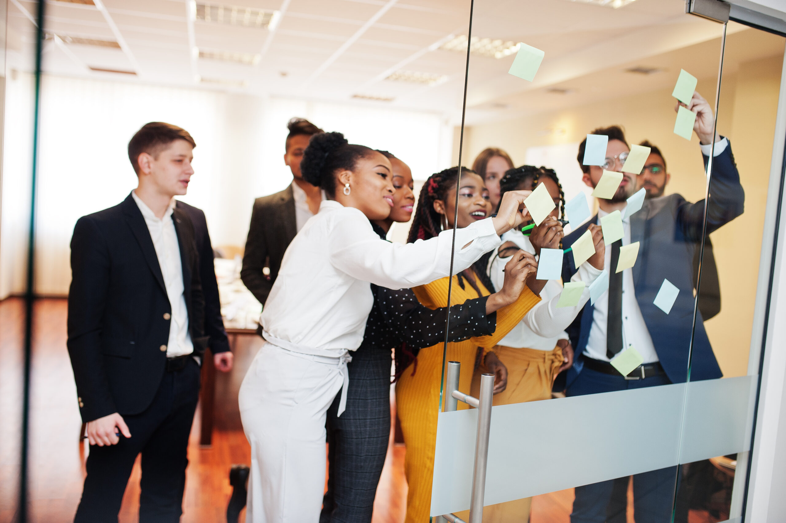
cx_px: 393
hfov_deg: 54.5
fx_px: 764
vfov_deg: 37.8
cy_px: 262
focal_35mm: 35
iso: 400
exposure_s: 1/125
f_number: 2.2
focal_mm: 35
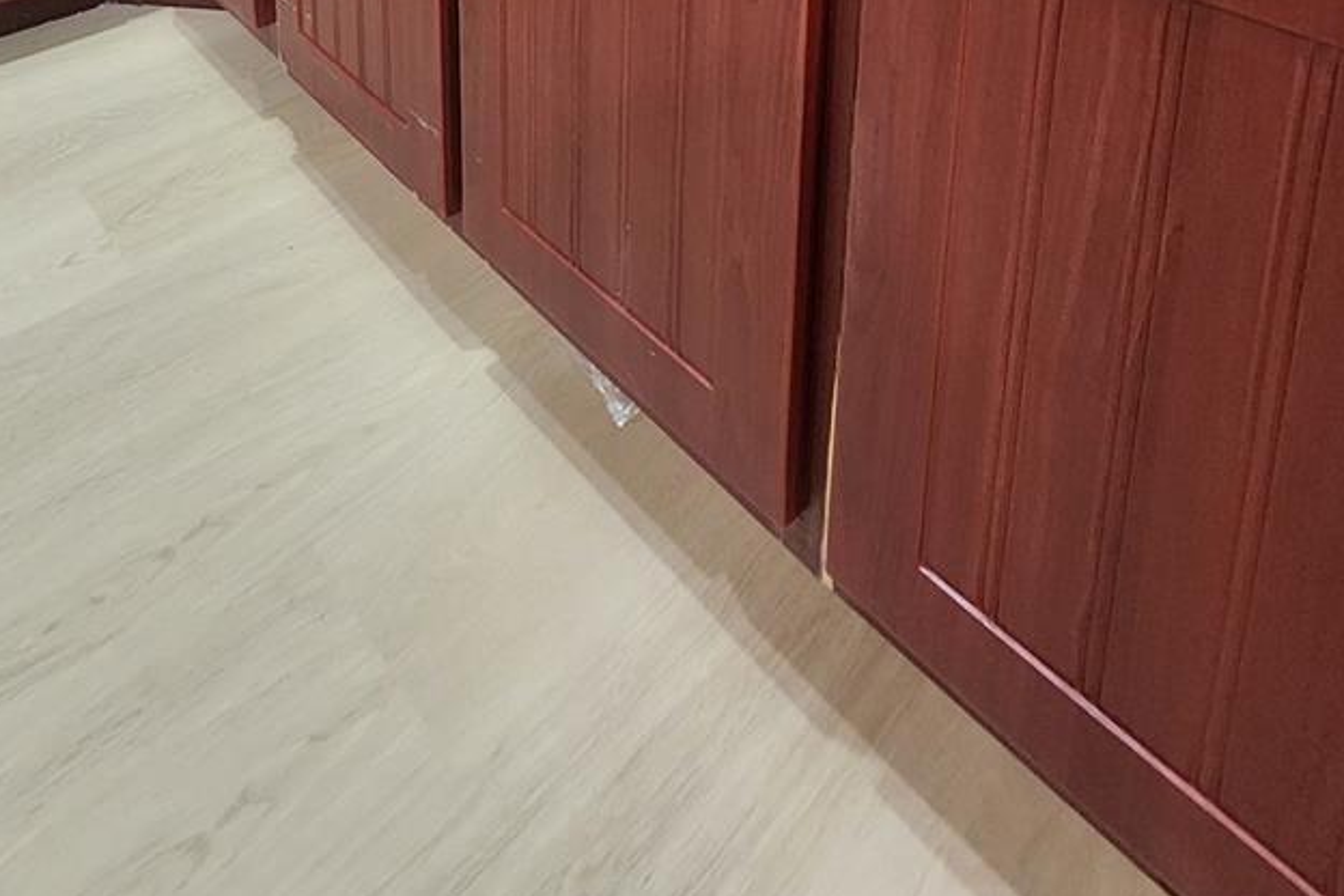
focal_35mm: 26
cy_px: -317
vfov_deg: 33.3
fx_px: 971
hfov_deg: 69.0
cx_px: 573
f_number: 2.2
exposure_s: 1/30
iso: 500
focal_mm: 2.2
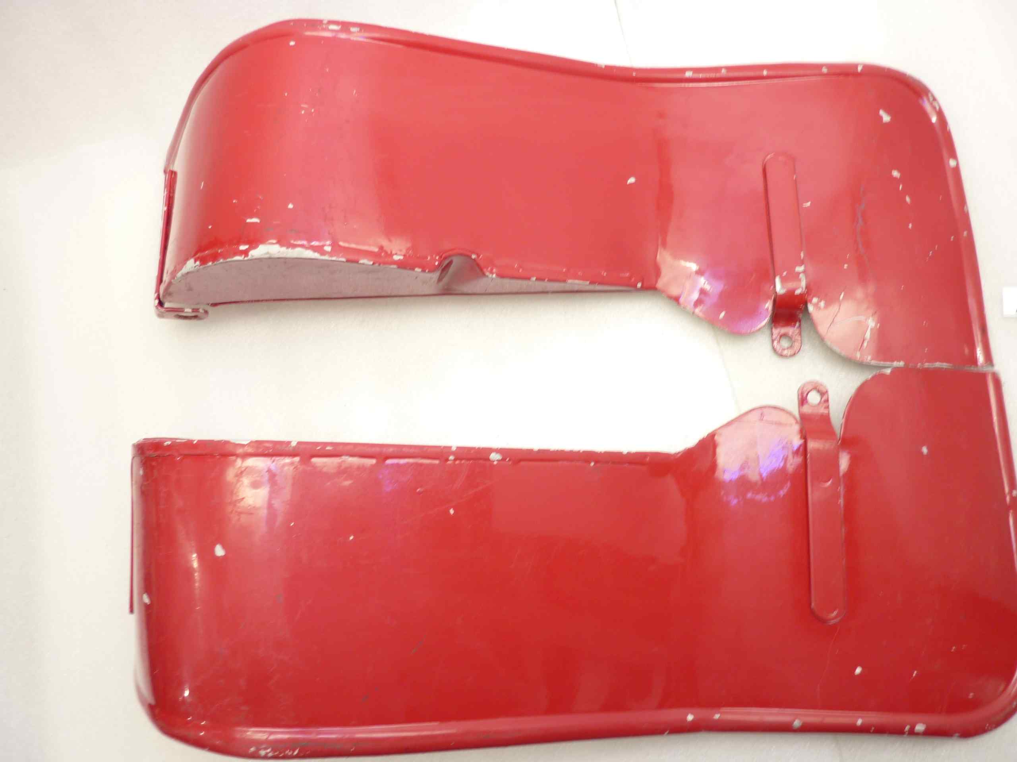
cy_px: 381
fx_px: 734
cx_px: 508
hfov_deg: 69.4
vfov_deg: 54.9
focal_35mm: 25
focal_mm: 4.1
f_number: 3.3
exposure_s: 1/8
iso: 80
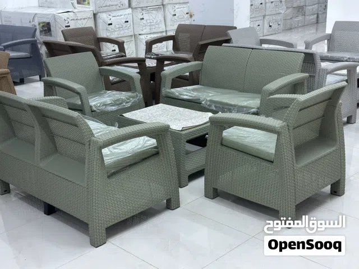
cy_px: 134
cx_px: 180
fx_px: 498
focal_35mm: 48
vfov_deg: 30.3
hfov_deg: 39.7
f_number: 1.78
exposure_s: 1/50
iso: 250
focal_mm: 6.86
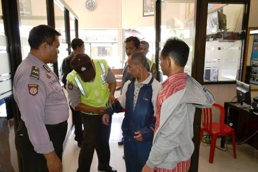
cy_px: 86
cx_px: 129
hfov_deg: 67.4
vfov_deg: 47.9
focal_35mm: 27
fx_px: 193
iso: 720
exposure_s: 1/60
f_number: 3.5
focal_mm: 18
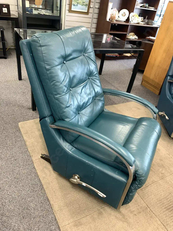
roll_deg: -11.3
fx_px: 173
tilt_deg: -35.0
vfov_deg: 67.3
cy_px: 116
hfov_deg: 53.1
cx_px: 86
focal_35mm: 26
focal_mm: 4.25
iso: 125
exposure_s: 1/50
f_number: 1.8
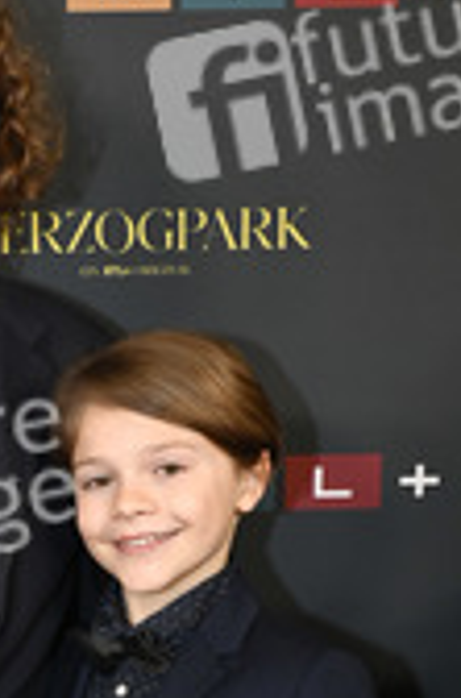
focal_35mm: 74
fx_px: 1430
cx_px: -17
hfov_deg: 17.8
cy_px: 706
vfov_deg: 25.9
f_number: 6.3
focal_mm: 31
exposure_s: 1/160
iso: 1250
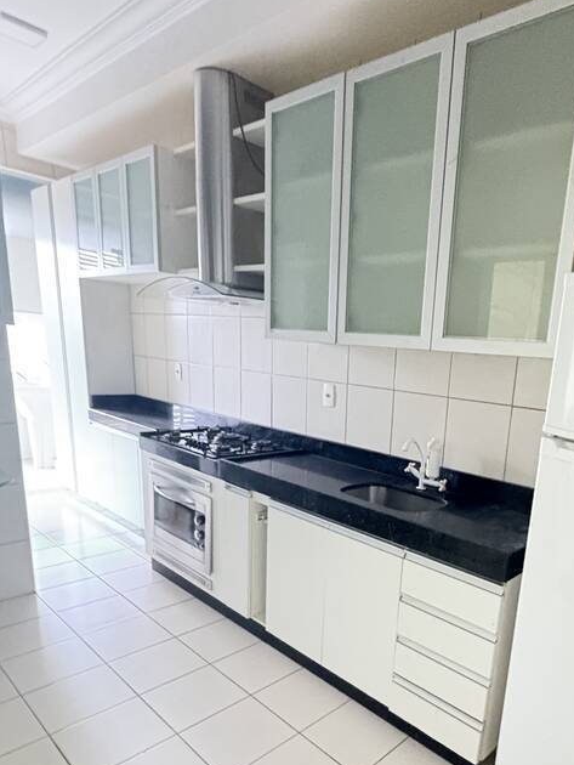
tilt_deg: -11.5
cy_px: 486
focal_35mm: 24
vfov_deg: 70.2
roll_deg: -4.1
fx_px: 530
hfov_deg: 54.8
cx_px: 413
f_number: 2.2
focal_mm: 2.22
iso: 1250
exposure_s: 1/30
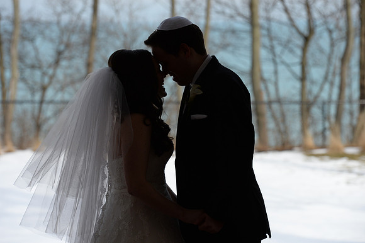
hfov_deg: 15.2
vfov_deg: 10.1
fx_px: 1368
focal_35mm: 135
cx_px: 182
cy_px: 122
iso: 640
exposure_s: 1/3200
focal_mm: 135
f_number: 5.6
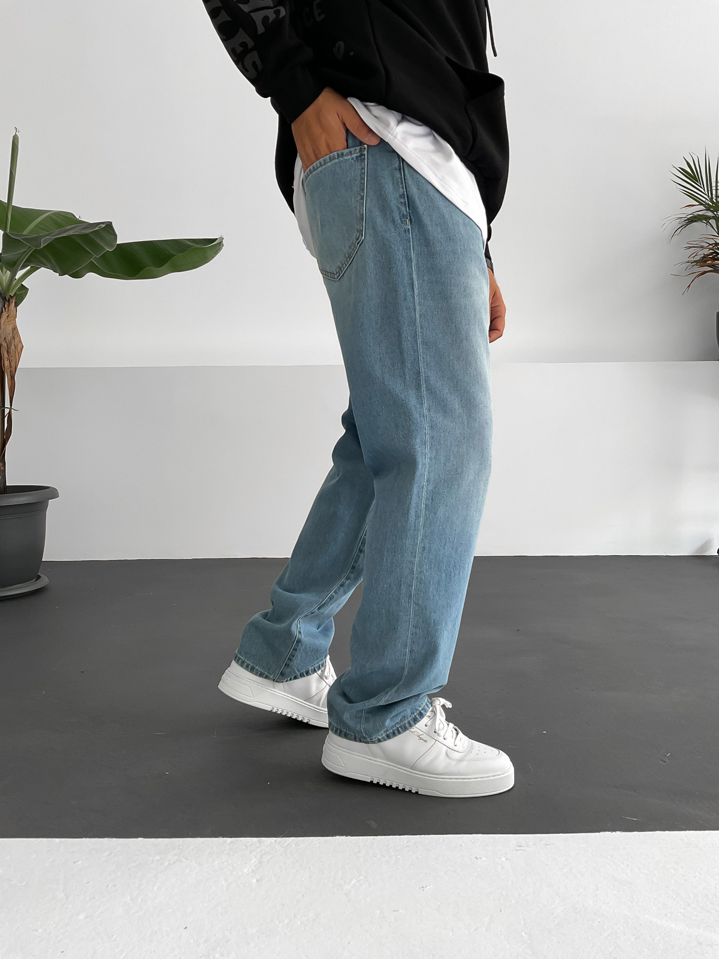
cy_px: 480
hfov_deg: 48.2
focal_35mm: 29
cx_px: 360
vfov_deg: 61.7
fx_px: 803
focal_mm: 3
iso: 32
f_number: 1.8
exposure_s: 1/120
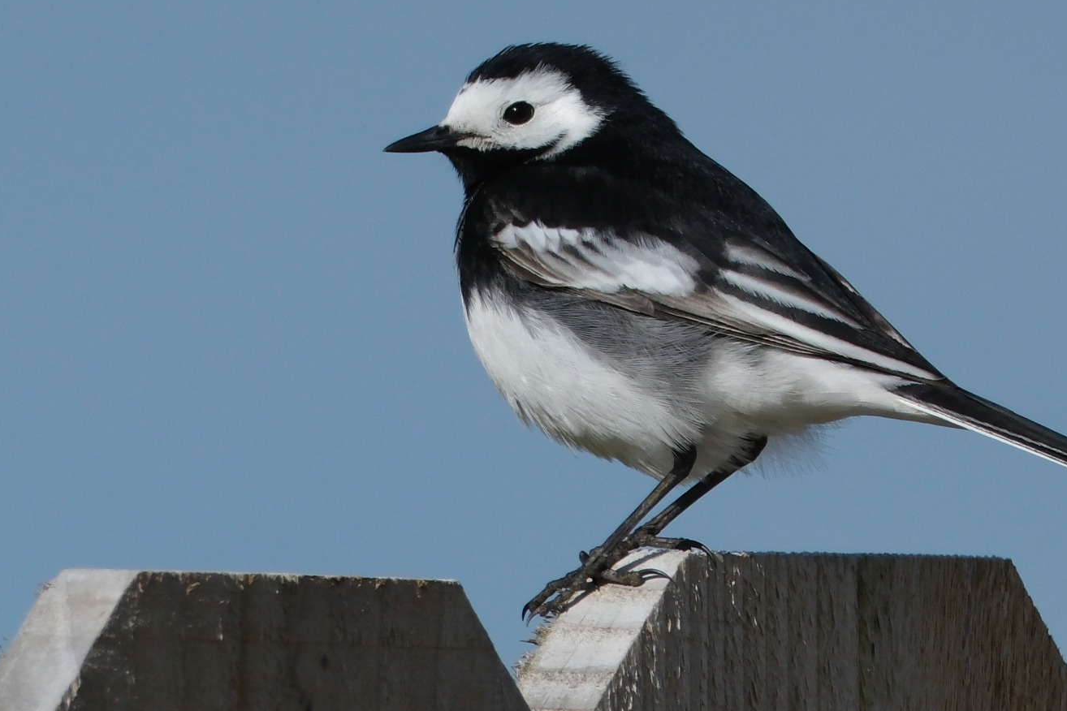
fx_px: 45670
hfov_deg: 1.3
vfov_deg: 0.9
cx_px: 663
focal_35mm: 1541
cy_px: 340
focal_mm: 600
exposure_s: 1/2000
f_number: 8
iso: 640
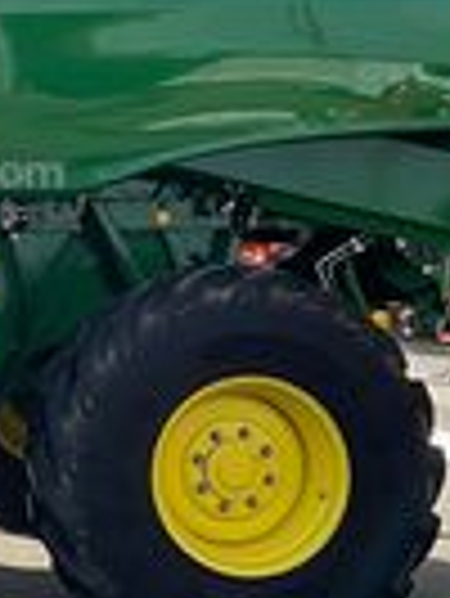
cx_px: -272
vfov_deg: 16.3
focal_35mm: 120
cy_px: 162
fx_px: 2077
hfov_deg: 11.7
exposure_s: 1/1121
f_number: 1.8
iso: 16
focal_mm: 3
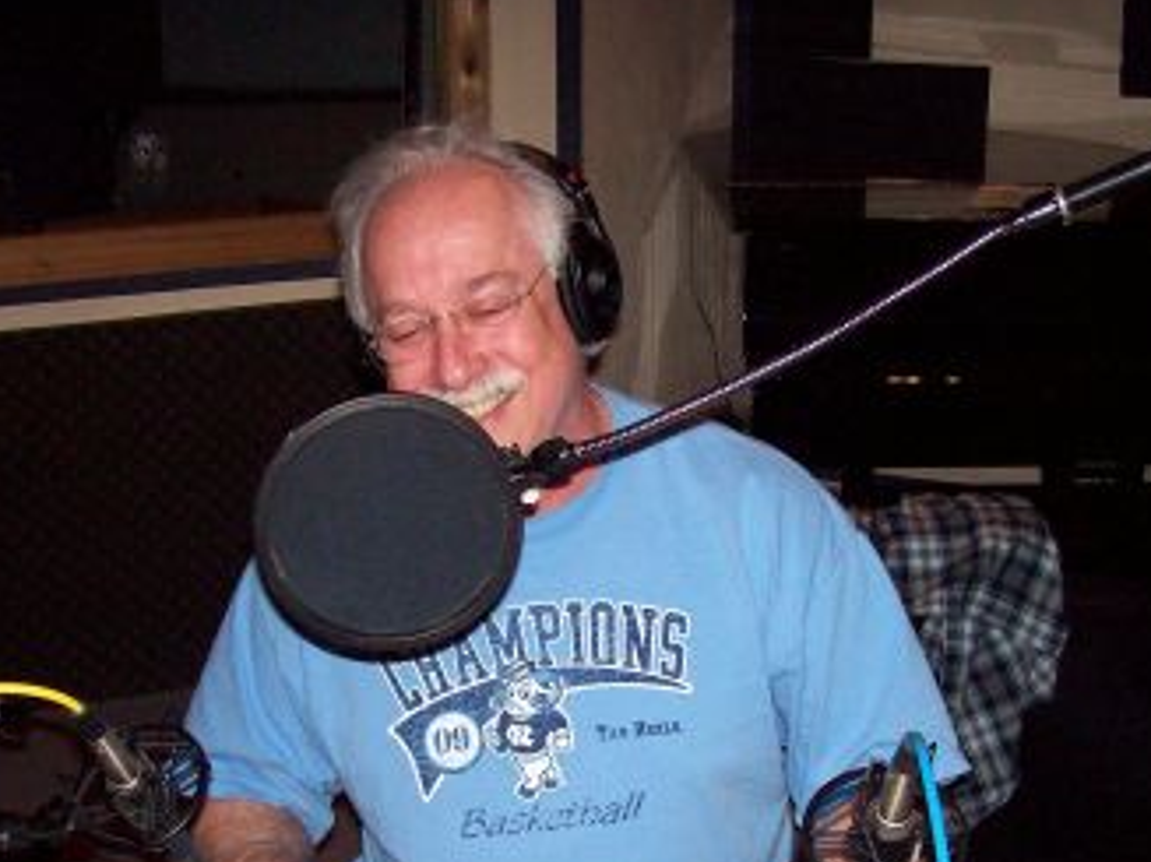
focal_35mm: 55
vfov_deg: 26.3
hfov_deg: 34.9
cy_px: 617
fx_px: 1828
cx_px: 563
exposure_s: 1/64
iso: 140
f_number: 2.7
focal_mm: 6
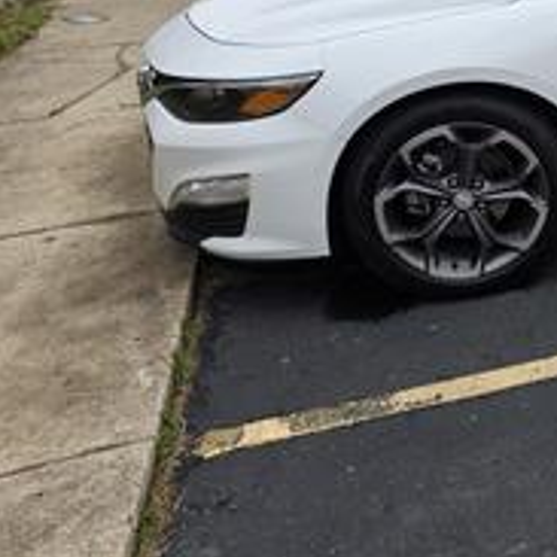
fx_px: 1019
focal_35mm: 56
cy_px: 85
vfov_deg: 29.6
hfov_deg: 25.4
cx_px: 761
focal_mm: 6.3
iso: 80
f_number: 1.7
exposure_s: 1/4889
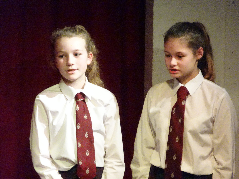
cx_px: 120
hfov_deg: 4.2
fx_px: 3231
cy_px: 90
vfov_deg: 3.2
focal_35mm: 468
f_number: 6.3
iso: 3200
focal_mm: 80
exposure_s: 1/80
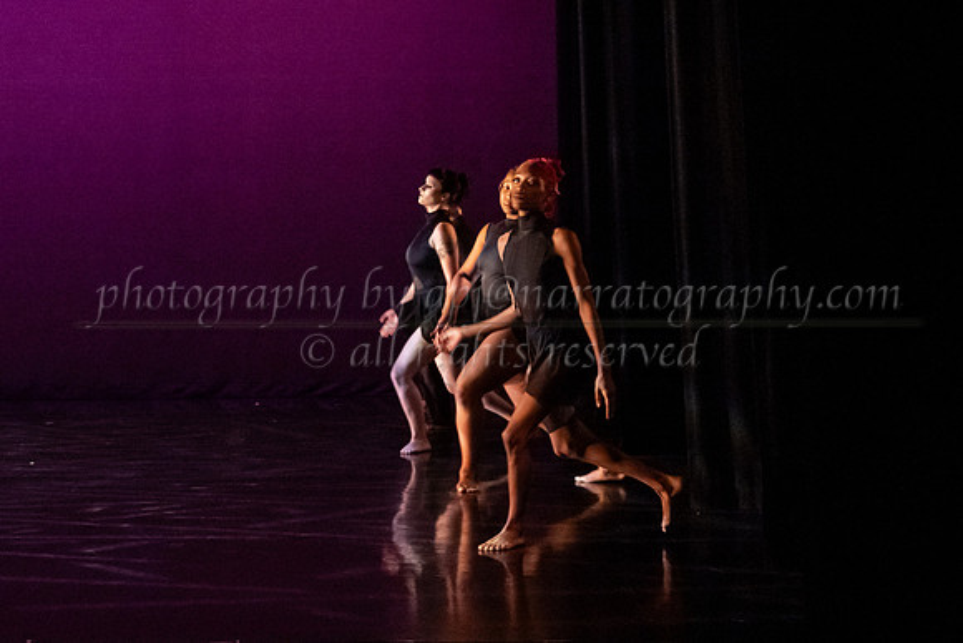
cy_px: 164
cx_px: 316
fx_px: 1997
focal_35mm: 75
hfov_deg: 26.9
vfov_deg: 18.2
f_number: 4
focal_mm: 48
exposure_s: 1/160
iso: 6400
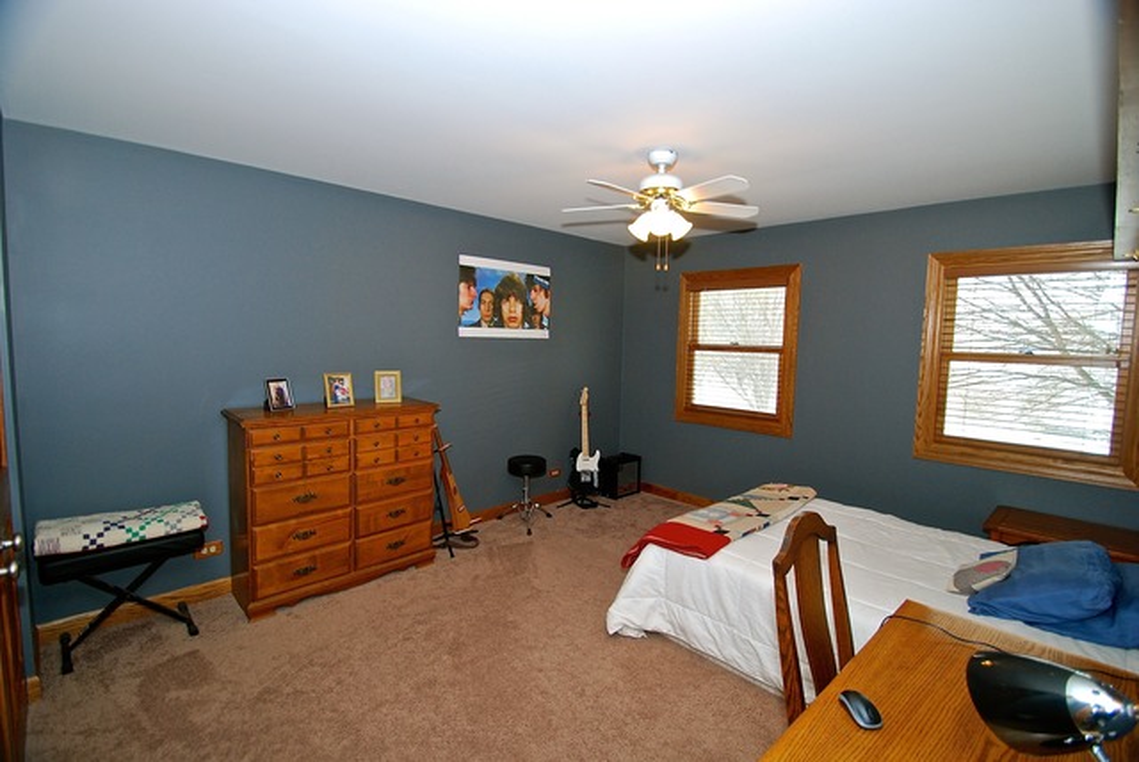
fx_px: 475
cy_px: 381
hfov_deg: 100.3
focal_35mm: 15
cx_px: 570
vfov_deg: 77.4
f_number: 4
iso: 320
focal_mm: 10
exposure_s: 1/60
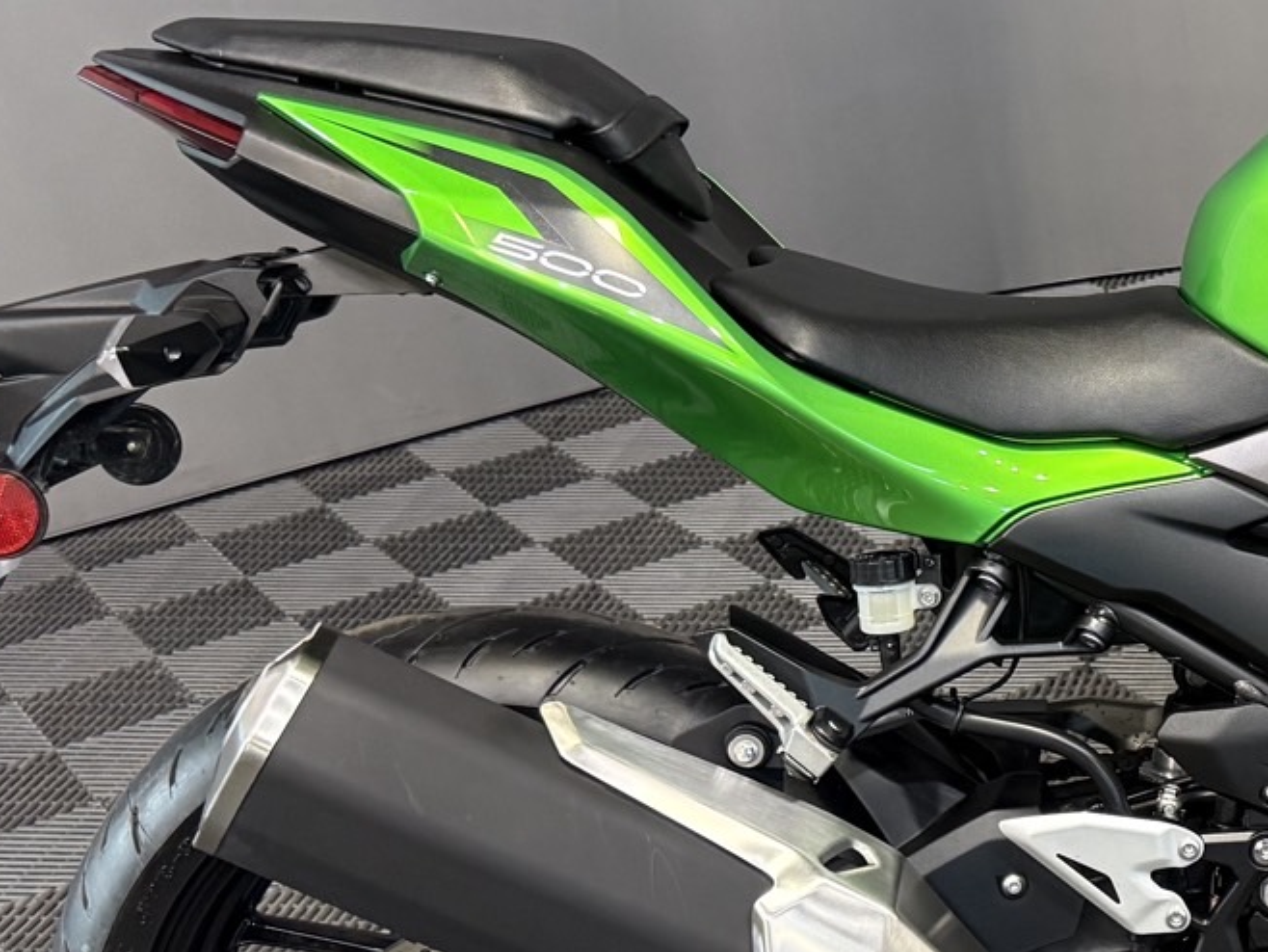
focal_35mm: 70
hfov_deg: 25.2
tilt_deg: -23.2
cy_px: 551
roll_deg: +2.1
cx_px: 1484
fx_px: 2565
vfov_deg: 21.0
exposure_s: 1/60
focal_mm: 6.76
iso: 320
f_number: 1.78
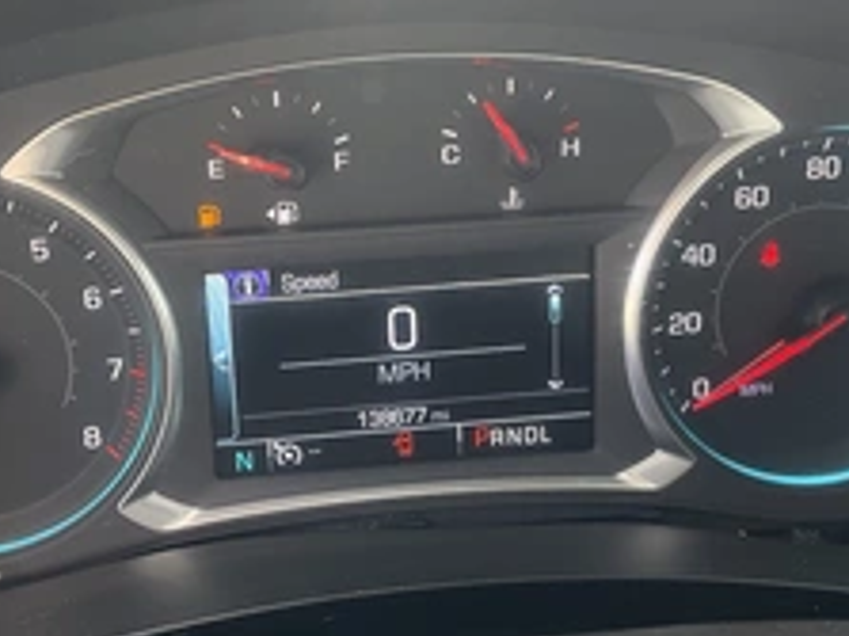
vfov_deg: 28.0
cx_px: 335
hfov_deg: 36.7
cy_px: 263
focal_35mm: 52
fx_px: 1275
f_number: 1.8
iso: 64
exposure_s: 1/122
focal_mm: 3
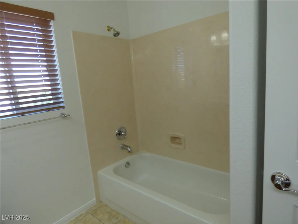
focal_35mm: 20
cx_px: 149
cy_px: 112
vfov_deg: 66.0
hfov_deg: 81.7
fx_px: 172
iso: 200
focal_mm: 3.58
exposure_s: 1/125
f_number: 2.8
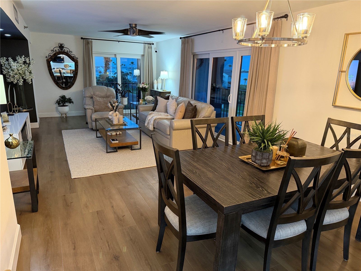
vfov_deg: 56.8
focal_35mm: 24
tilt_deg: -15.3
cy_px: 136
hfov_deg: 71.6
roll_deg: -1.6
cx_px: 180
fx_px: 250
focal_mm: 6.76
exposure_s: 1/56
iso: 400
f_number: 1.78
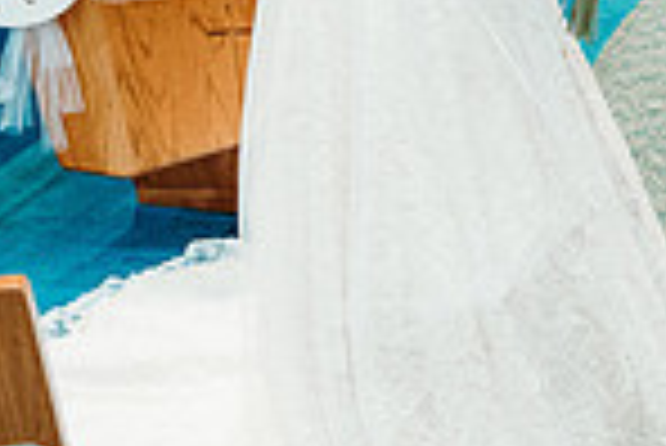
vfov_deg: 14.2
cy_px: -70
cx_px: 747
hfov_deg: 20.6
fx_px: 1741
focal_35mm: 94
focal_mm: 24
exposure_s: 1/100
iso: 2500
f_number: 1.8
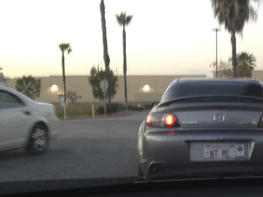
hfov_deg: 28.1
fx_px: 509
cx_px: 228
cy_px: 152
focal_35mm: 67
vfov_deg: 21.7
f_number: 2.4
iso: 200
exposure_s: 1/20
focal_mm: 4.3
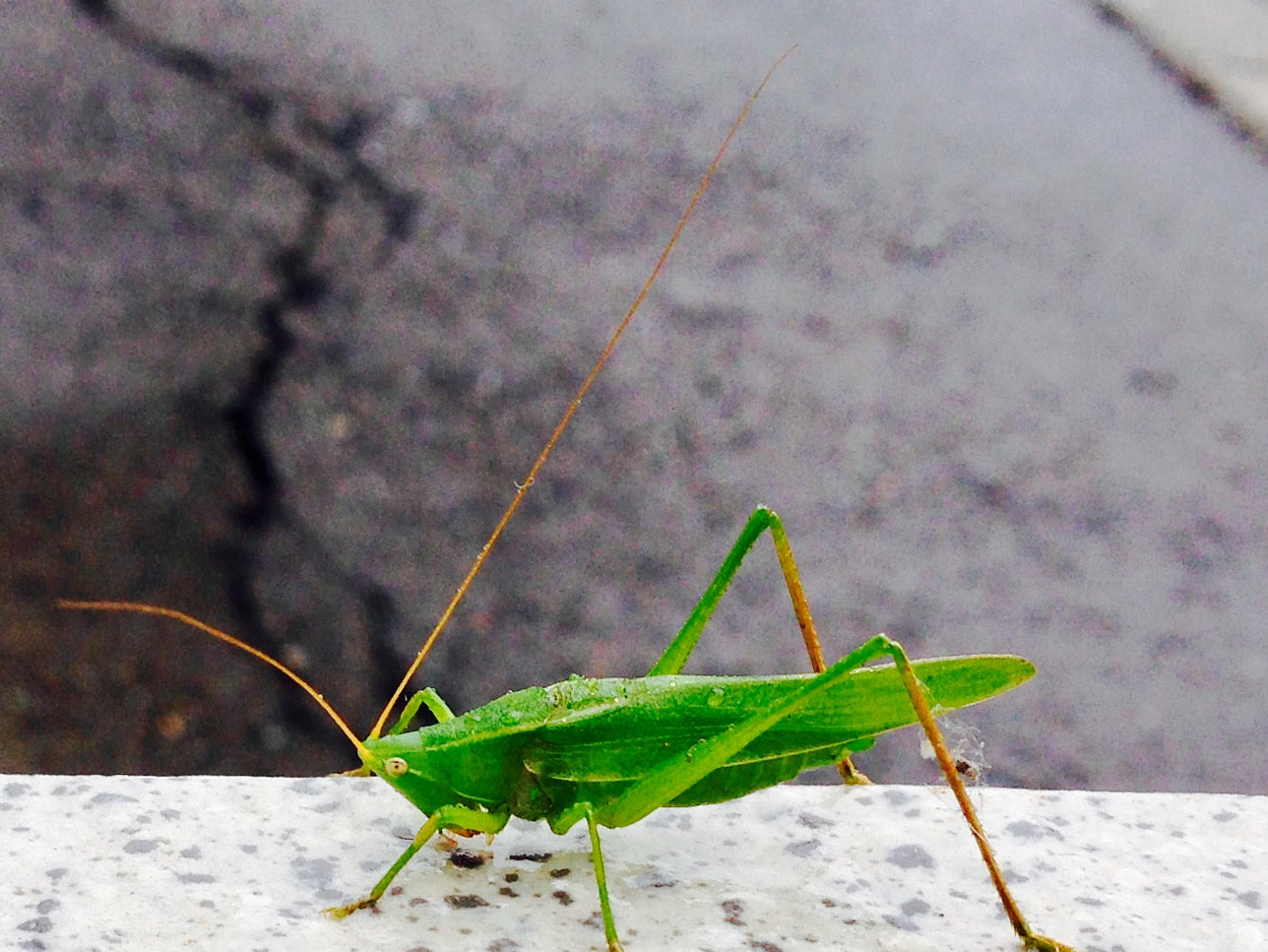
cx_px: 597
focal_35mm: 41
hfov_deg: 45.7
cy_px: 529
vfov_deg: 35.1
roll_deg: -3.6
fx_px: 1502
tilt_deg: -26.5
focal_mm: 4.12
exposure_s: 1/354
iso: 50
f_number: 2.4
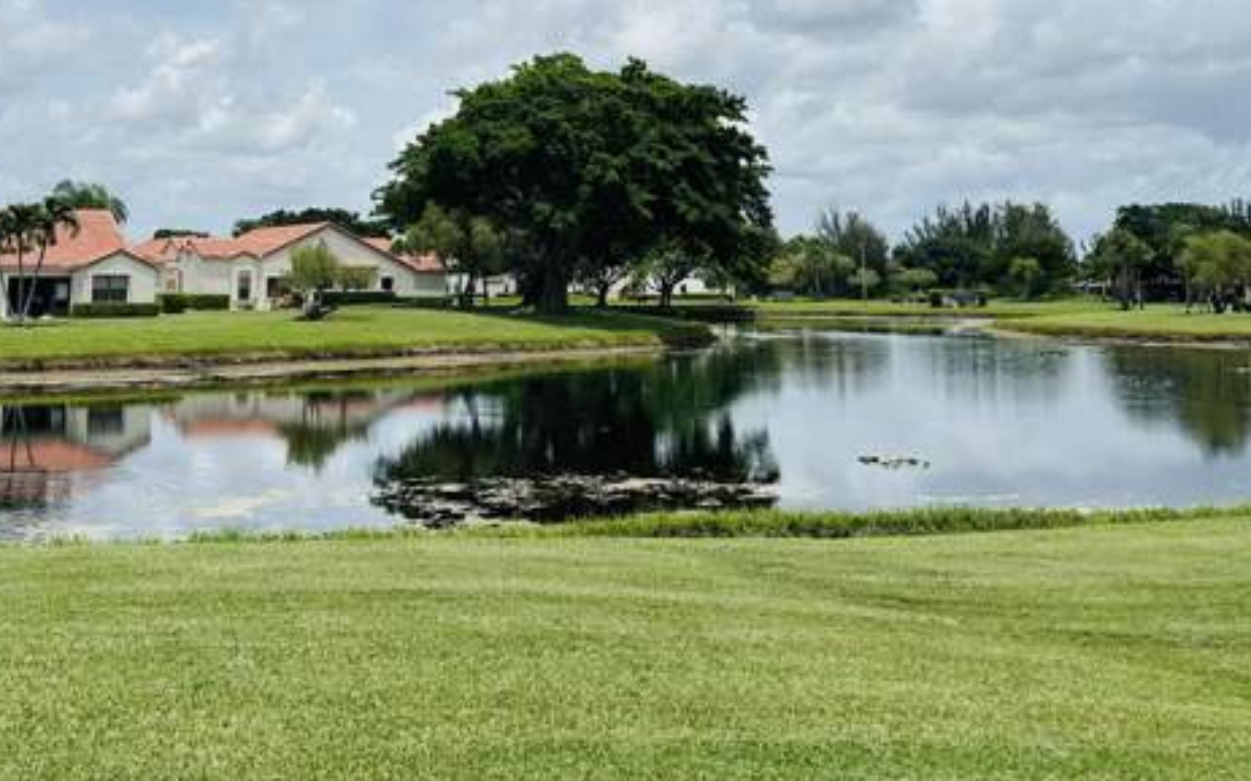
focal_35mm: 44
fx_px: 1500
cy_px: 108
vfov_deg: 28.3
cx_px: 478
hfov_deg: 45.0
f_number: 1.78
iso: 80
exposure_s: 1/10753
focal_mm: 6.86
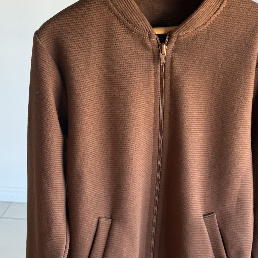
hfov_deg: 22.7
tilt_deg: -26.0
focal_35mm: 76
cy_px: 171
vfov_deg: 22.7
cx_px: 165
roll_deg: -0.5
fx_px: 641
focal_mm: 6.76
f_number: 1.78
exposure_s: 1/69
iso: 100
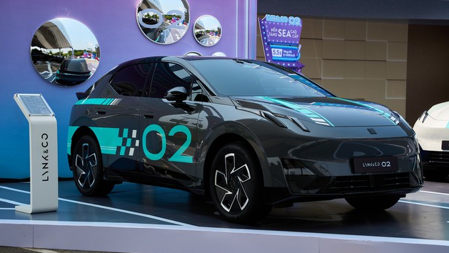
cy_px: 140
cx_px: 221
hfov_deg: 32.3
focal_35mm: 65
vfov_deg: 18.5
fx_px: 775
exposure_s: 1/640
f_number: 6.3
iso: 320
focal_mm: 61.1
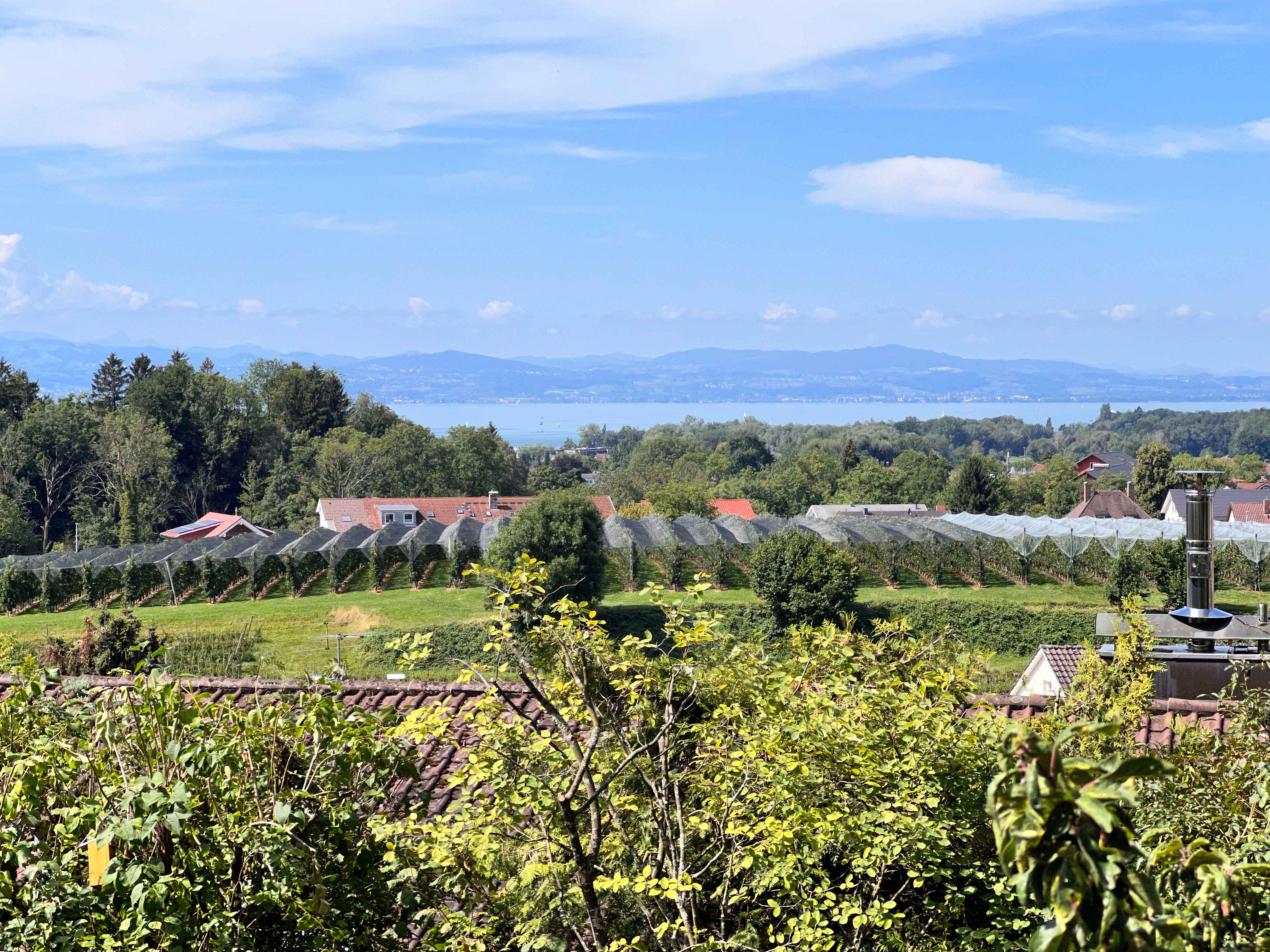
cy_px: 476
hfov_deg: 25.3
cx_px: 635
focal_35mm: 77
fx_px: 2825
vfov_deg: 19.1
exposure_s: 1/1033
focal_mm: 9
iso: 32
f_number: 2.8
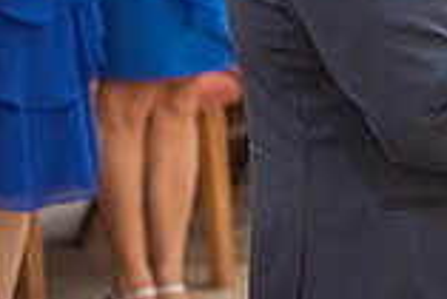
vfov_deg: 3.2
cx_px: 686
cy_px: -221
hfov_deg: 4.8
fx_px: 5332
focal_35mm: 429
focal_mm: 116
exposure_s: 1/160
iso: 2000
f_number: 2.8
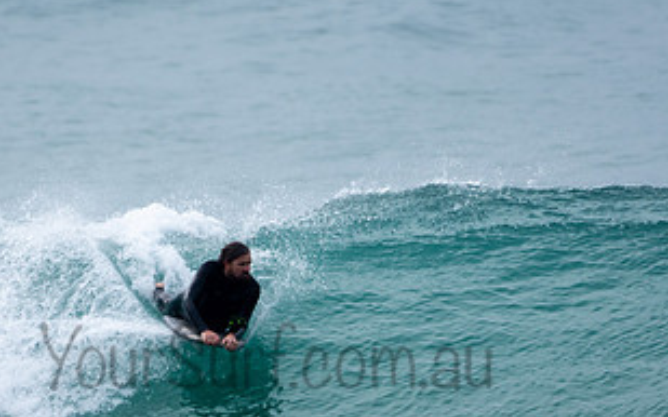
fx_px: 26156
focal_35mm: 1437
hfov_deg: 1.5
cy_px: 338
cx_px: 264
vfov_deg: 0.9
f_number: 5.6
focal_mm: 500
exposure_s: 1/1250
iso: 280
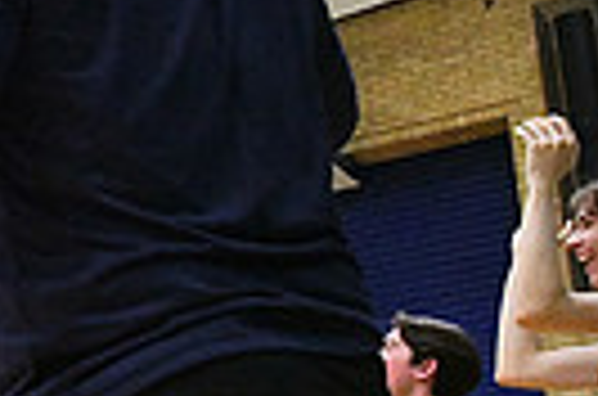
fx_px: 1740
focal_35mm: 105
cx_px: -607
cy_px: 439
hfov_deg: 15.5
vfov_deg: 12.7
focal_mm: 24
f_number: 4
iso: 10000
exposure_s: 1/1000
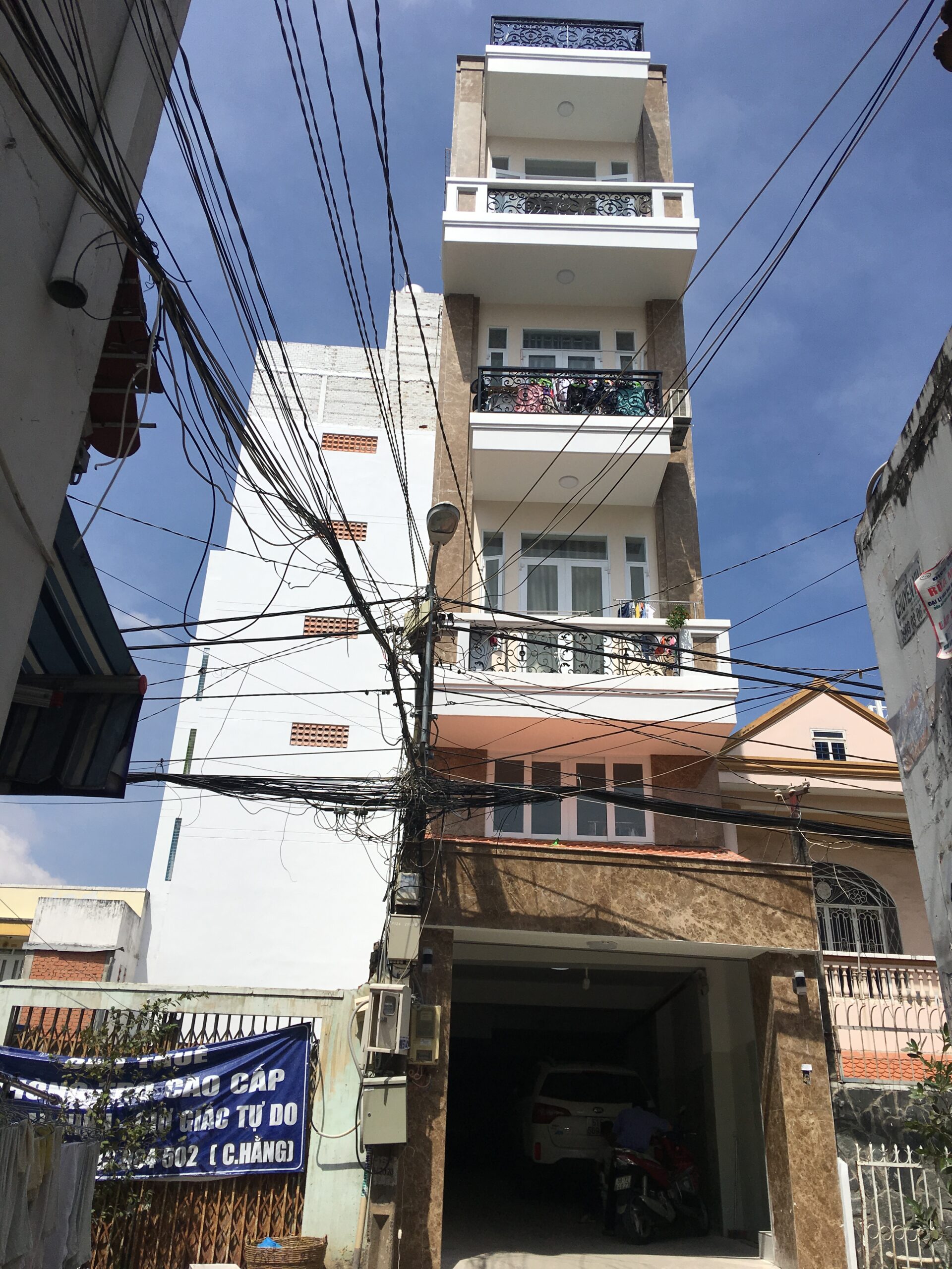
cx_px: 476
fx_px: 1063
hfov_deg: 48.2
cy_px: 634
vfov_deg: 61.7
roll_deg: -2.1
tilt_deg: +27.6
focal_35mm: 29
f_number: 2.2
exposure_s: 1/3846
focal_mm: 4.15
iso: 25
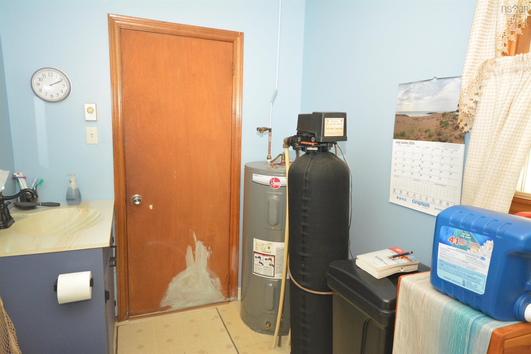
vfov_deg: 53.1
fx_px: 354
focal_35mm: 24
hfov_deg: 73.7
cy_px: 177
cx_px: 266
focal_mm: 16
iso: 3200
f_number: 5
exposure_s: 1/60
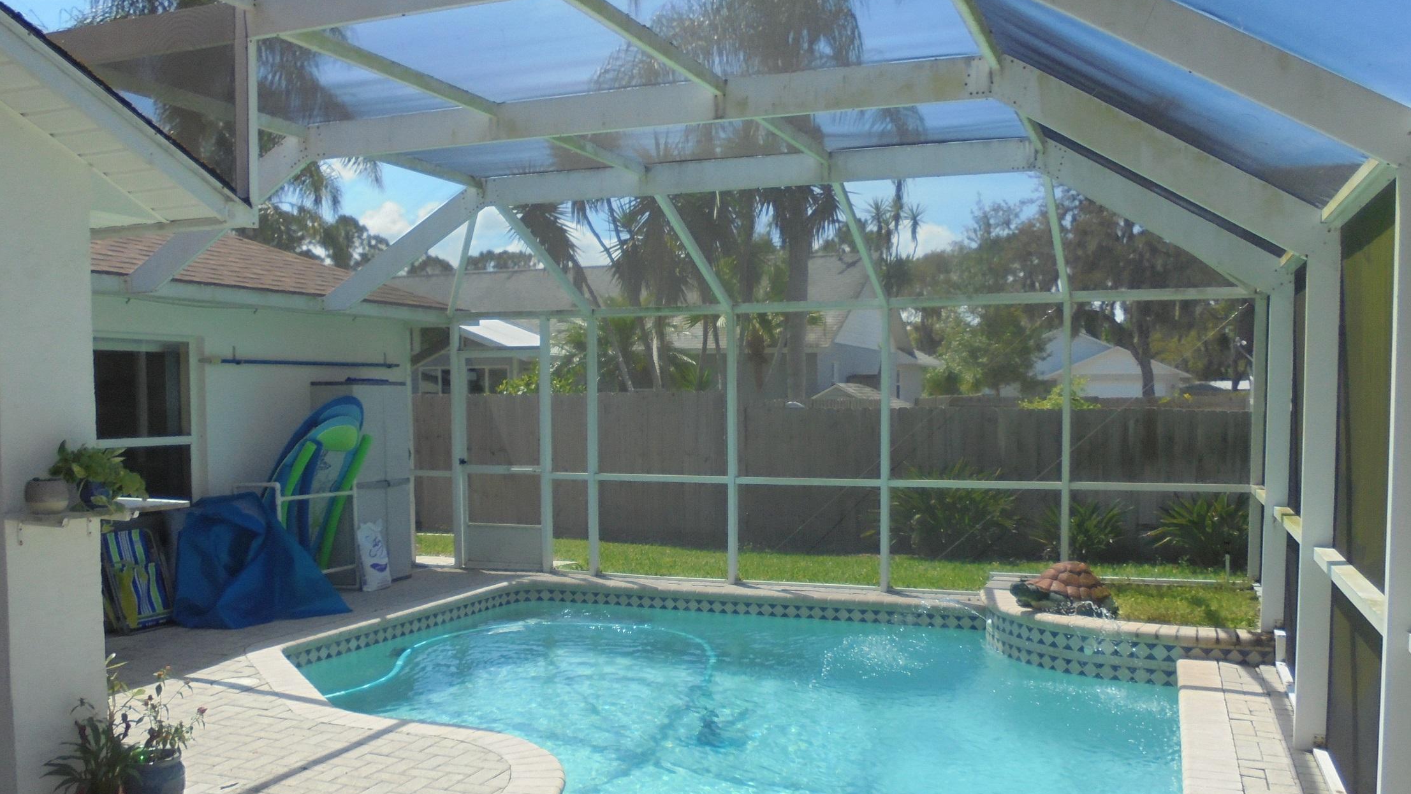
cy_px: 491
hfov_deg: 61.0
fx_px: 1197
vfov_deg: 36.5
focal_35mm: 32
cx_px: 684
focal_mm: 4.6
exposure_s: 1/500
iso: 100
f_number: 3.5
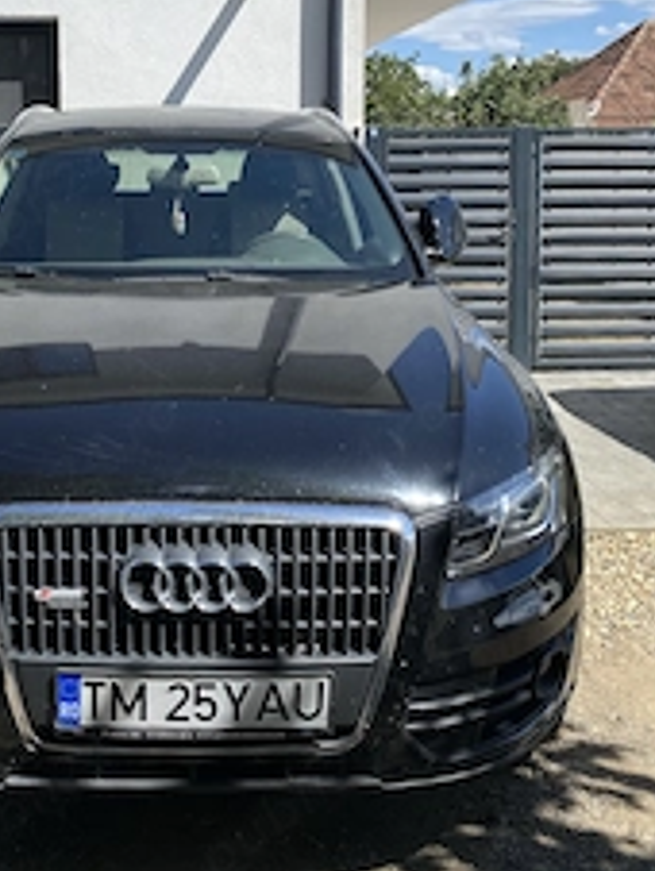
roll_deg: +0.2
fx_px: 1158
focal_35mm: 46
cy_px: 258
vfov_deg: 40.4
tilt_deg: -1.7
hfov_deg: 31.2
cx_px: 189
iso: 32
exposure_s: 1/3205
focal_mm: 4.25
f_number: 1.8
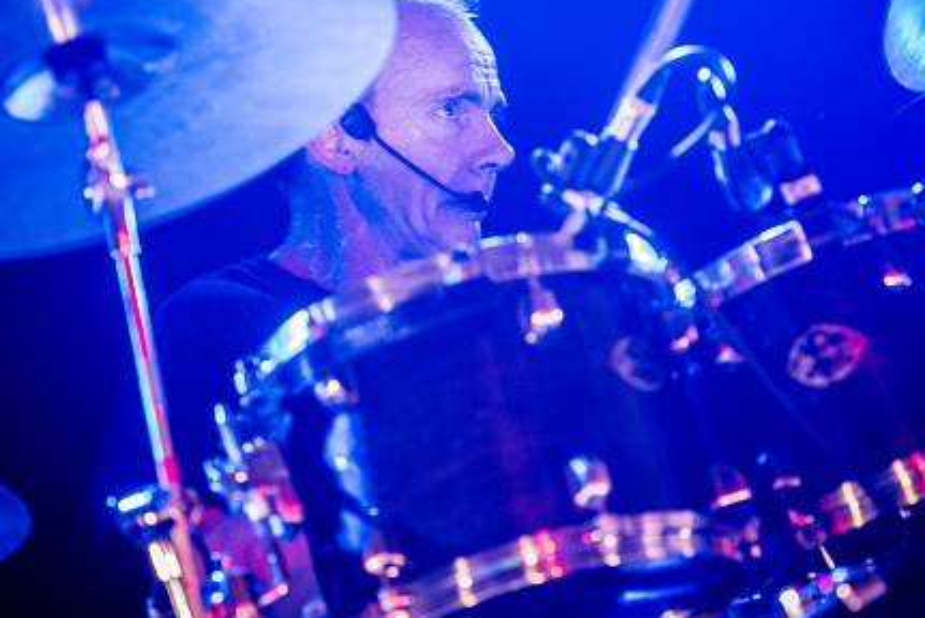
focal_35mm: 234
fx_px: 6016
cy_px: 295
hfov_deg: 8.8
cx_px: 429
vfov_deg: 5.9
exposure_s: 1/100
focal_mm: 140
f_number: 2.8
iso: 4000
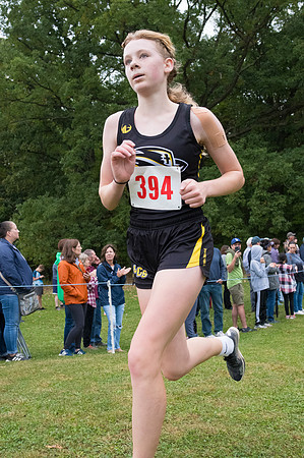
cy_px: 229
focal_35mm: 36
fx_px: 457
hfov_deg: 36.8
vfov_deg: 53.2
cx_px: 152
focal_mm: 24
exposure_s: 1/1600
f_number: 5.6
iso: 3200
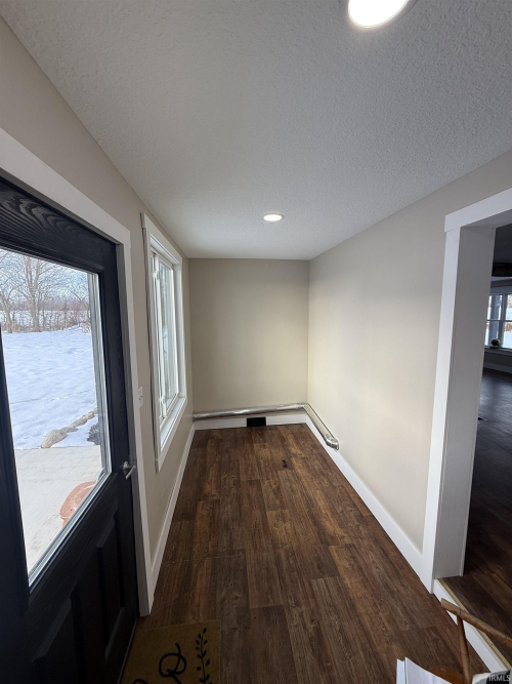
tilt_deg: -5.1
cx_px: 256
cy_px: 342
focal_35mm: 14
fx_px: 276
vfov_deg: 102.1
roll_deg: -0.1
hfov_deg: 85.7
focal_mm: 2.22
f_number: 2.2
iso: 50
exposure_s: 1/147
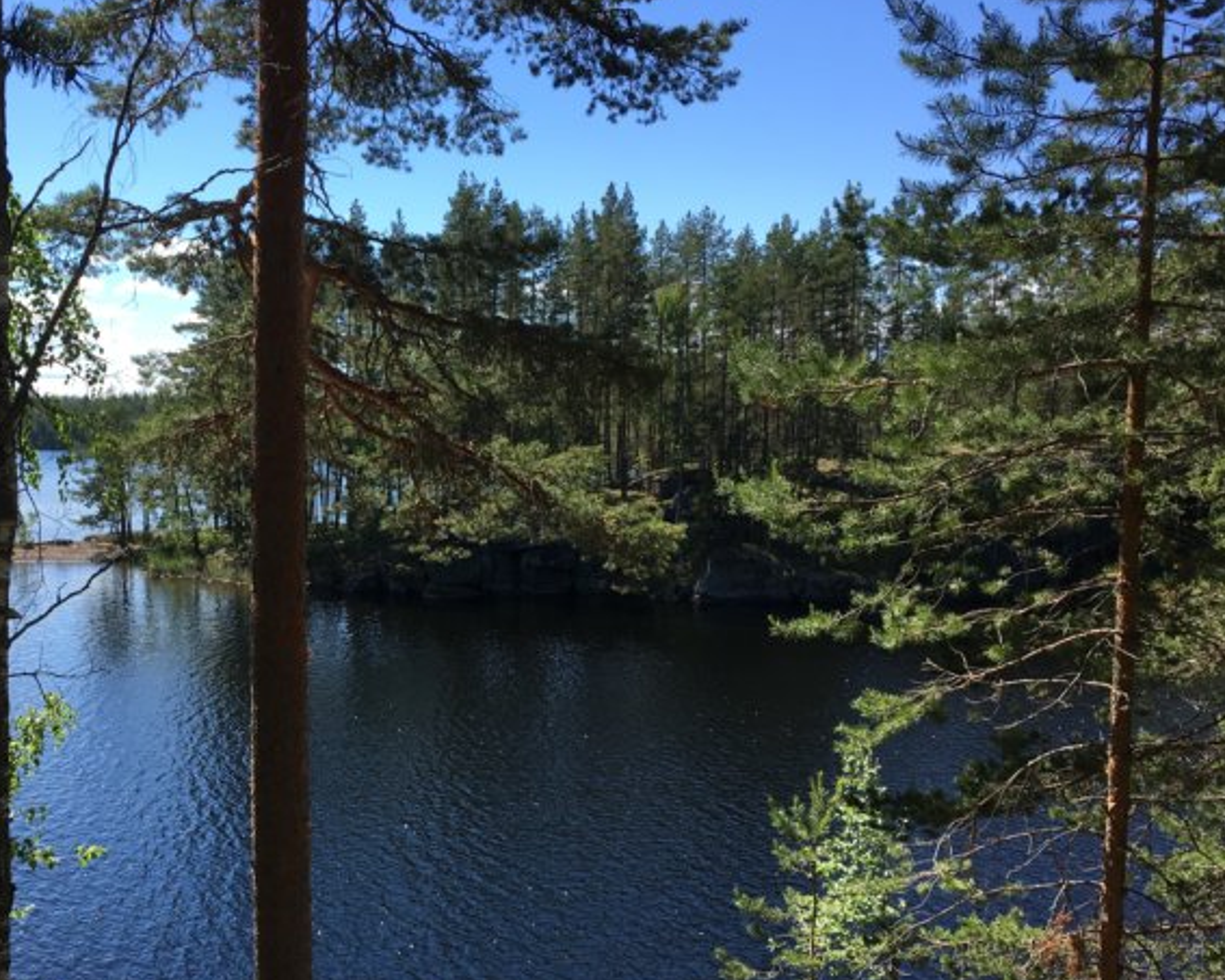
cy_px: 621
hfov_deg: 45.2
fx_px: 1450
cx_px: 416
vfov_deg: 37.1
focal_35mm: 40
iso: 25
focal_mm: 4.15
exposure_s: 1/836
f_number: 2.2
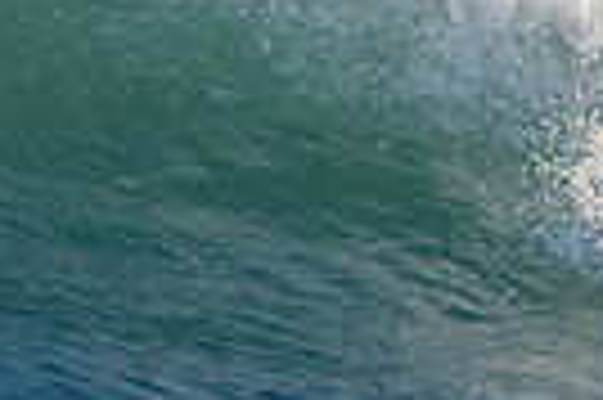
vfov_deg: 0.3
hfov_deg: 0.4
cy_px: 179
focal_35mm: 4720
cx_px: 703
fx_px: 78963
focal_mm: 800
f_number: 11
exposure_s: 1/2000
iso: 4500
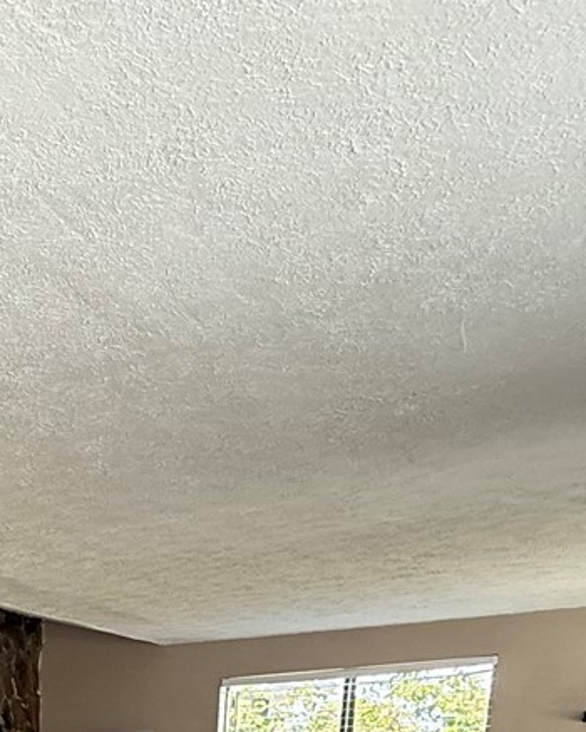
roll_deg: +1.1
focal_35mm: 50
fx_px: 1083
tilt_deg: -9.3
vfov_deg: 28.9
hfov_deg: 24.3
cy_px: 997
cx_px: -271
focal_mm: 2.22
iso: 160
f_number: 2.2
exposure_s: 1/99
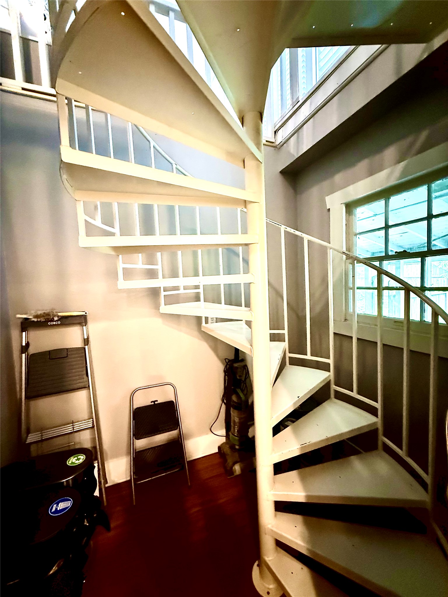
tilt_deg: -2.8
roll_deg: +2.5
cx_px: 224
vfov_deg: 102.1
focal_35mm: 14
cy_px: 298
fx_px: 242
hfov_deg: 85.7
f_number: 2.2
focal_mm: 2.22
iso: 1000
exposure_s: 1/40
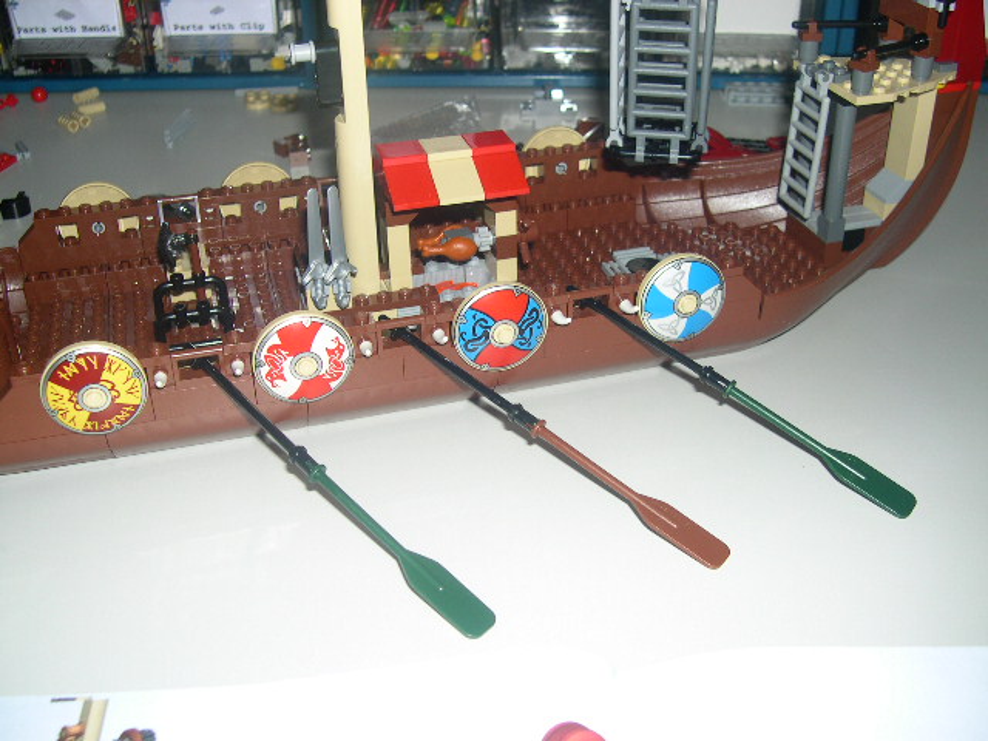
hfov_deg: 49.0
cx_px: 494
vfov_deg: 37.7
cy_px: 370
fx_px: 1085
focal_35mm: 38
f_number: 2.8
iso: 100
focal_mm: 8
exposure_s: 1/60
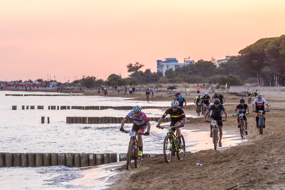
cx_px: 146
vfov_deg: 4.4
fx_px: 2463
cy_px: 94
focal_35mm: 311
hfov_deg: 6.6
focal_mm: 200
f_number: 11
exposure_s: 1/500
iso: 1000
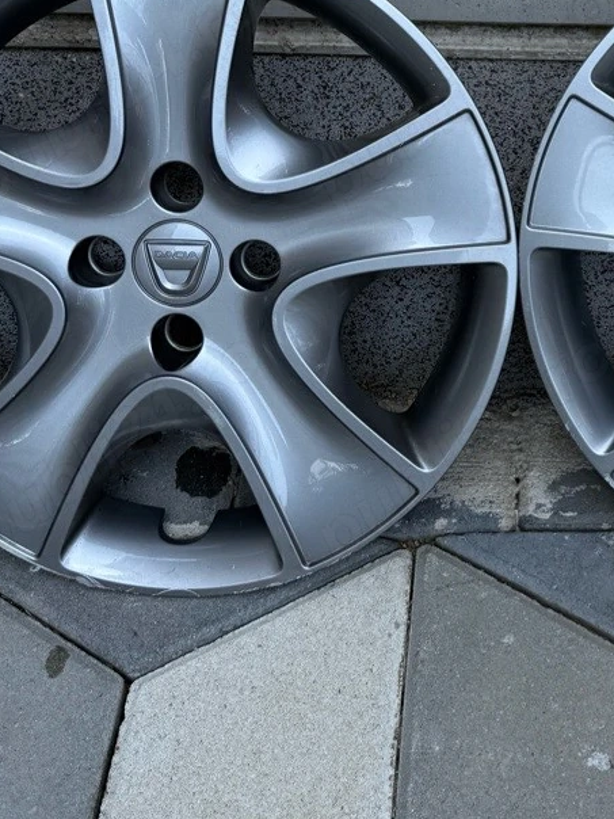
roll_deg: -0.6
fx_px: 1253
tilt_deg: -41.1
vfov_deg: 34.9
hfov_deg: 26.6
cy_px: 151
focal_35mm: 53
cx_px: 554
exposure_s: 1/955
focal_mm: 6.76
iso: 80
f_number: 1.78
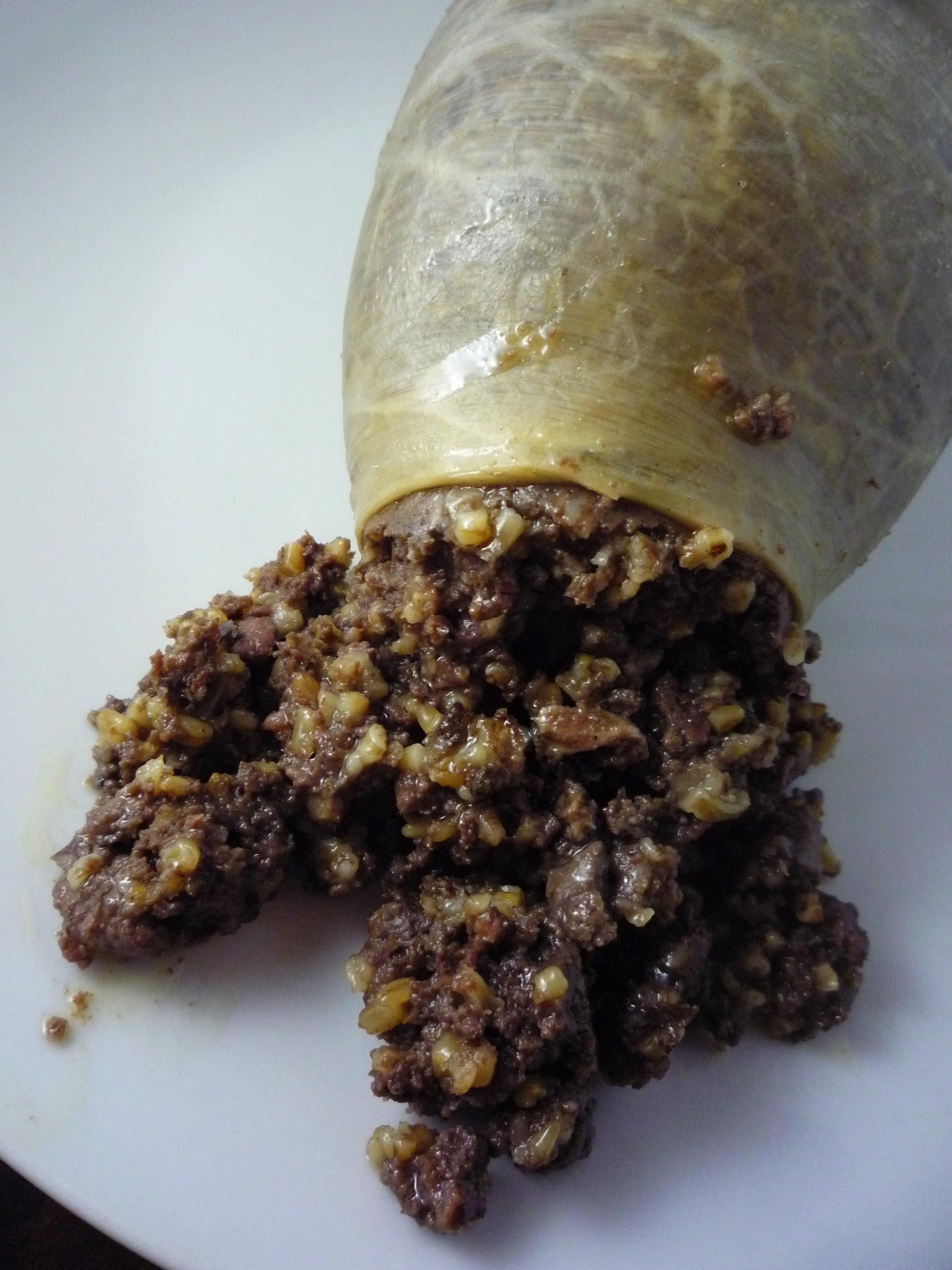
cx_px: 476
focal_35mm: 30
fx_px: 1100
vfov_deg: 60.0
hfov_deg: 46.8
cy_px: 635
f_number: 3.3
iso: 400
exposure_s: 1/160
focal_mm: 5.2
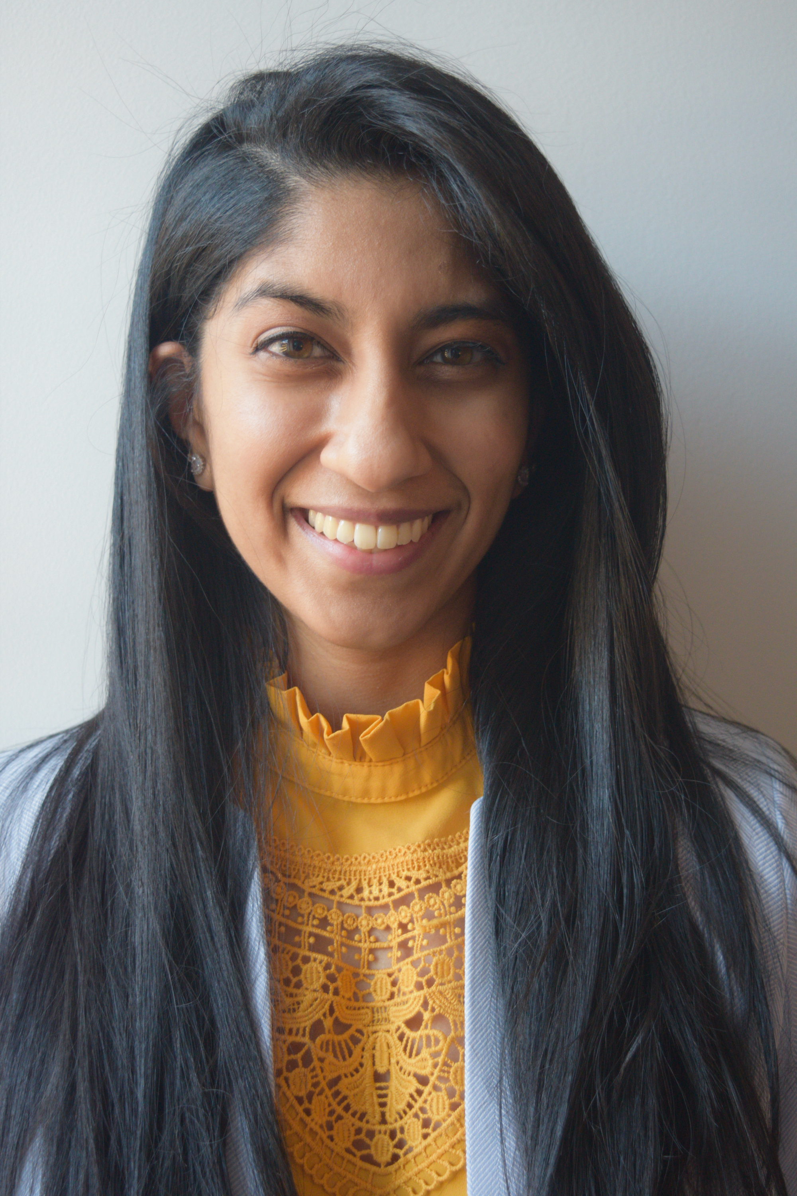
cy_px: 598
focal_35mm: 51
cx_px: 398
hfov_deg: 26.5
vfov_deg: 38.9
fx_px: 1693
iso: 1250
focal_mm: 34
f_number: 4.5
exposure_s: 1/60
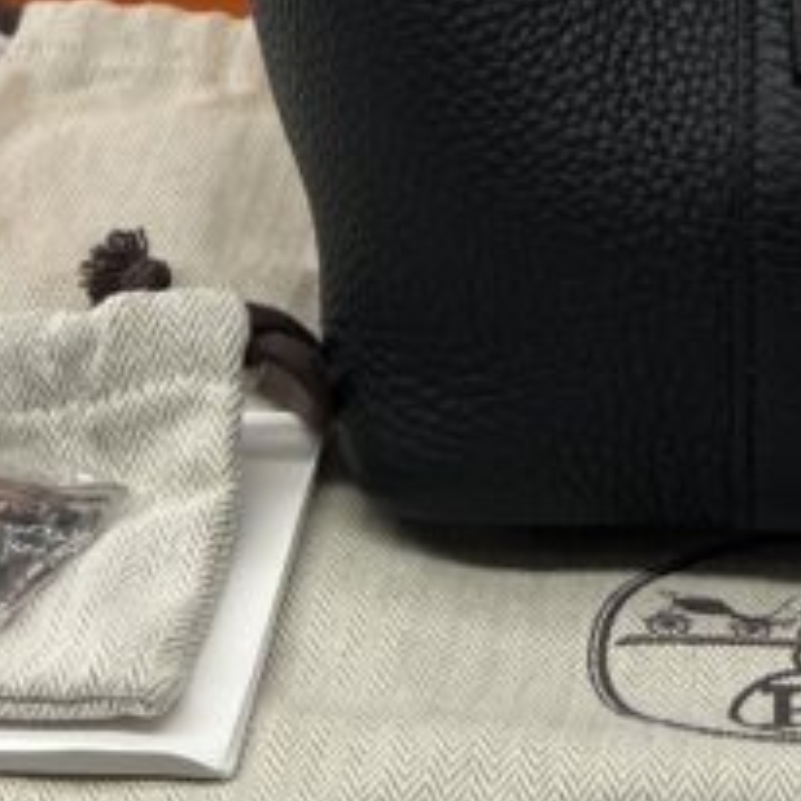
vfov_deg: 14.4
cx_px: 774
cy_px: -342
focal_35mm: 114
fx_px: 2984
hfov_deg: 15.1
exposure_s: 1/158
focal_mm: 5.7
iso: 40
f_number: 1.5
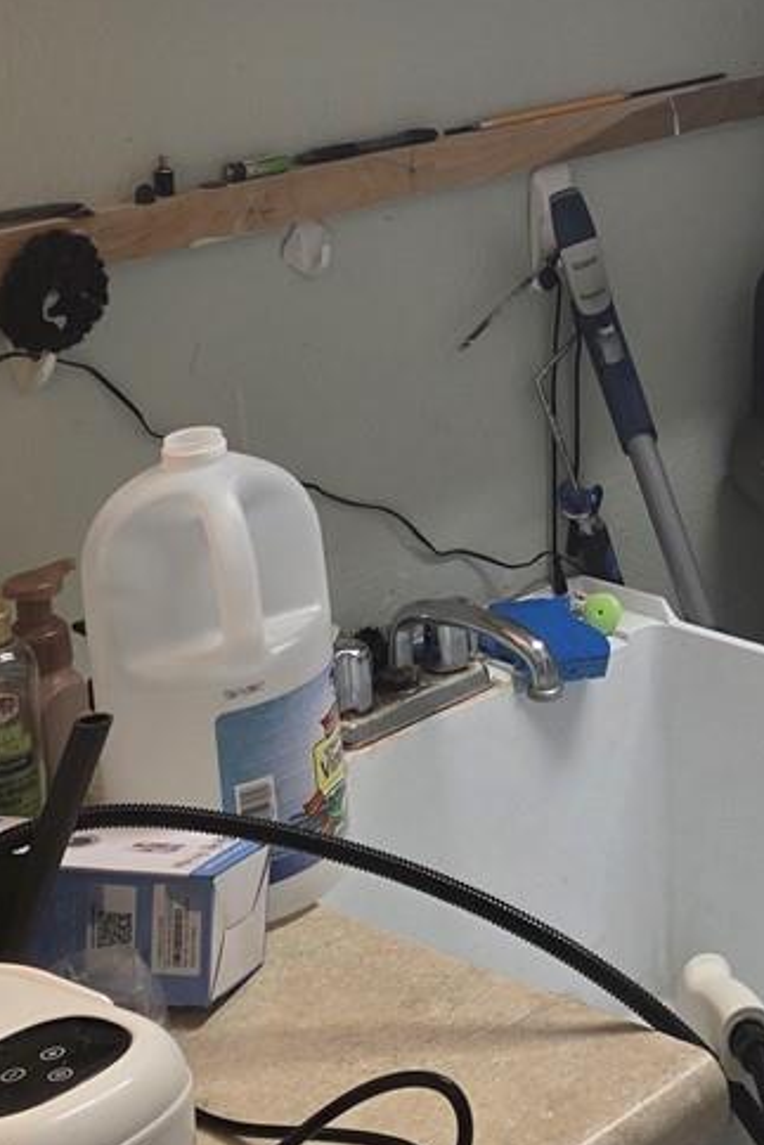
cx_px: 965
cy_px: -111
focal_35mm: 79
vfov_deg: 24.0
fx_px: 2513
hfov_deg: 16.4
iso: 64
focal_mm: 6.3
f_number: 1.7
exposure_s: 1/60
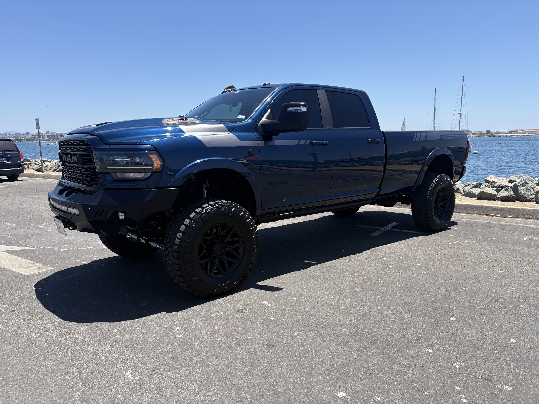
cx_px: 270
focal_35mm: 26
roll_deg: +1.8
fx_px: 405
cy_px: 202
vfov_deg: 53.1
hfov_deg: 67.3
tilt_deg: -8.3
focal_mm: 5.96
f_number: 1.6
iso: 50
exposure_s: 1/2865
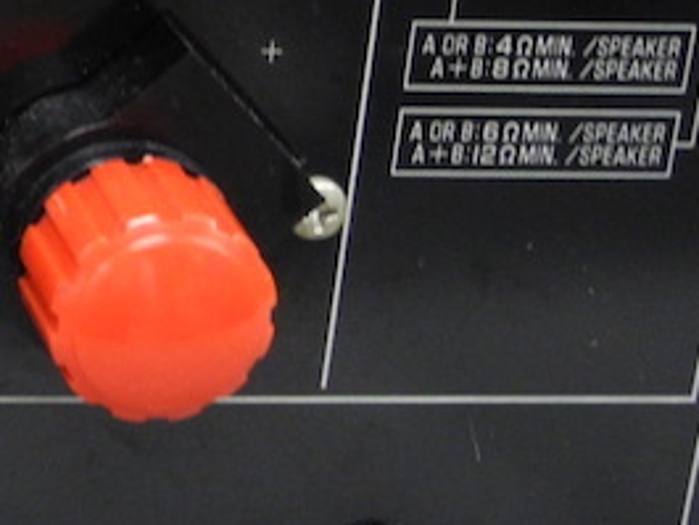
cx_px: -464
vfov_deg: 12.6
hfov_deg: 15.2
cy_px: -53
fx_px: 2343
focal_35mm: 116
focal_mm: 6.8
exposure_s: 1/18.1
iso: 400
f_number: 2.8
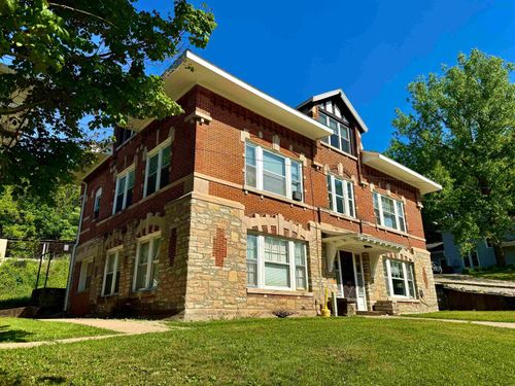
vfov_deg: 56.8
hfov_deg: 71.6
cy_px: 193
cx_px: 258
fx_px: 357
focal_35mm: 24
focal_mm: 6.76
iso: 80
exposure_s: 1/5348
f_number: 1.78
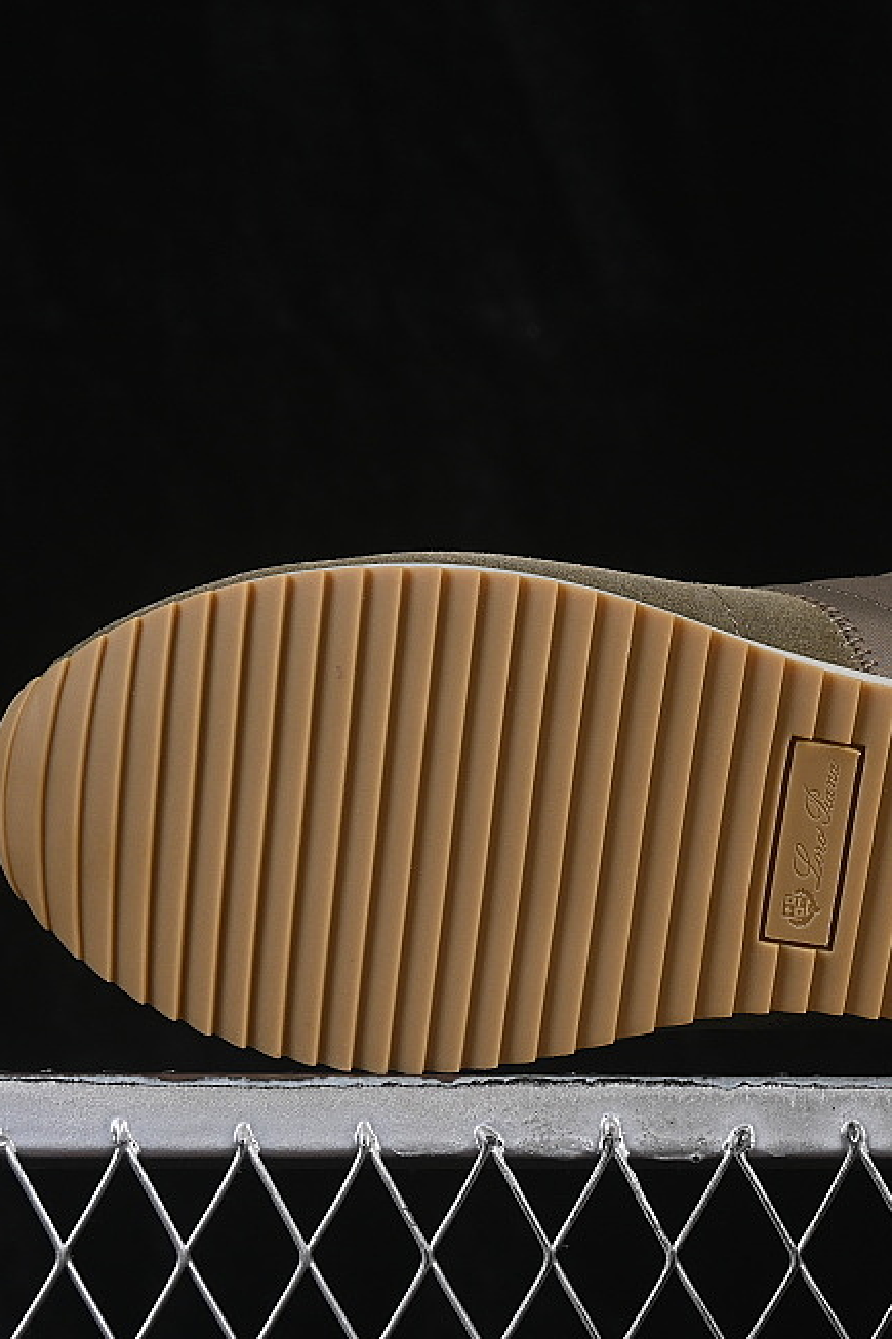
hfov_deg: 11.0
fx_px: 4611
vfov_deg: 16.5
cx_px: 742
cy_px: 617
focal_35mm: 124
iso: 160
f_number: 8
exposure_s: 1/80
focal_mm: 50
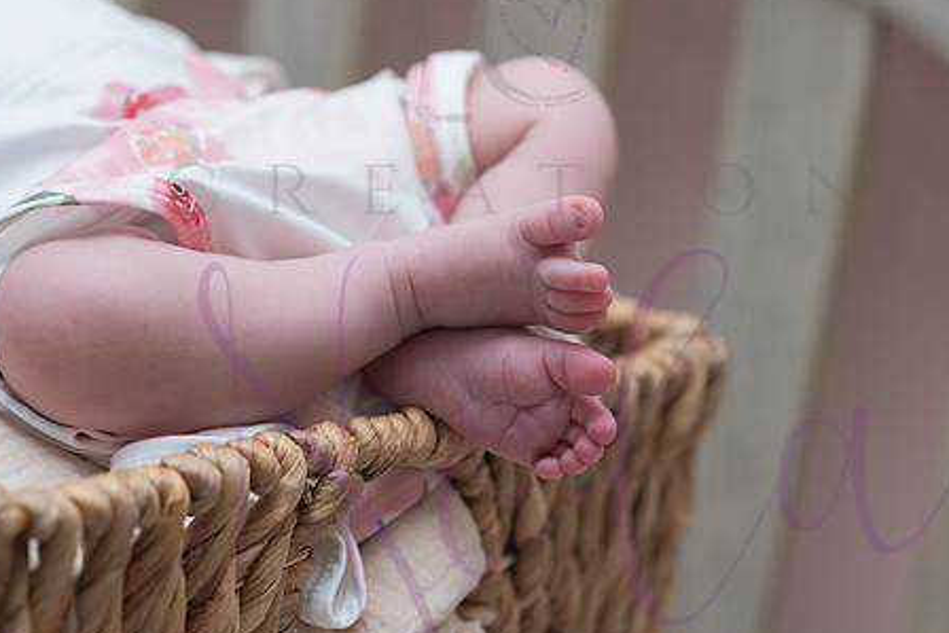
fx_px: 3296
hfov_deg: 16.4
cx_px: 555
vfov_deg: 11.0
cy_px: 293
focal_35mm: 125
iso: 400
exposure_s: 1/320
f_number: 4
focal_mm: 85
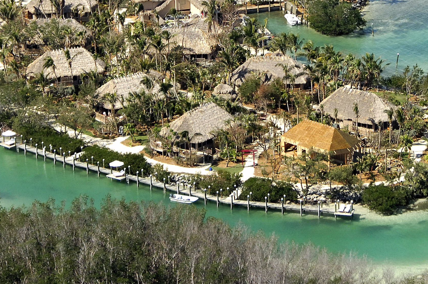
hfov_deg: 11.9
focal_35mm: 172
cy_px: 24
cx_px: 217
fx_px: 2046
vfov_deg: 7.9
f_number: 7.1
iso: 400
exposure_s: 1/1000
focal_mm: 45
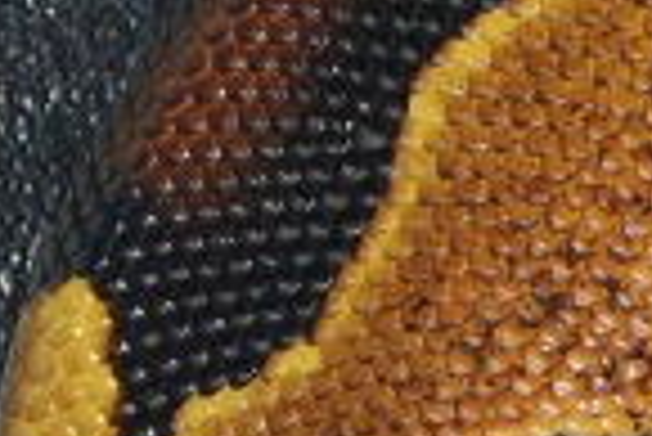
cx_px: 1520
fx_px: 10761
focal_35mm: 594
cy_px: 526
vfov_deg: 2.3
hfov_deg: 3.4
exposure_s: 1/60
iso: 200
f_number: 5.6
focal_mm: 55
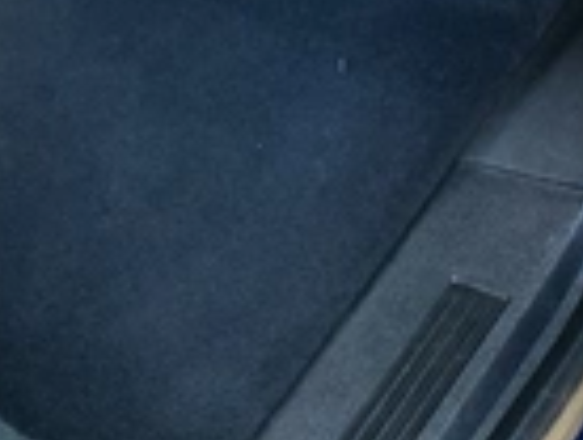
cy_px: 470
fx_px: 1367
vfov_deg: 17.7
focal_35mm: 81
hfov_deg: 23.9
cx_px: 410
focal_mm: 3
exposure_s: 1/82
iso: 64
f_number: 1.8
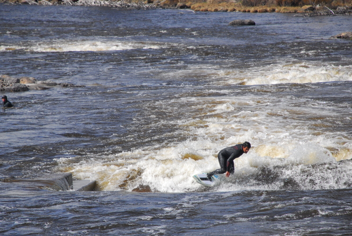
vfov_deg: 5.6
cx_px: 174
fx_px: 2394
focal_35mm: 245
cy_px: 132
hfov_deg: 8.4
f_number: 5.6
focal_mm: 135
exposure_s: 1/1600
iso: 320
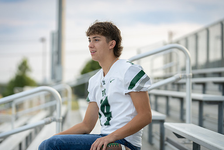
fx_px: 772
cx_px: 112
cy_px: 81
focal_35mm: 124
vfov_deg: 11.1
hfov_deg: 16.5
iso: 125
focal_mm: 106
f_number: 2.8
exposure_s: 1/400
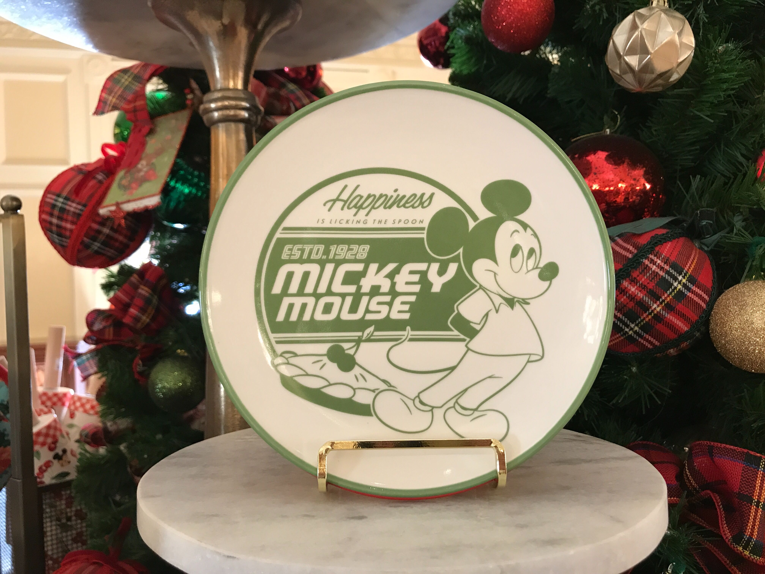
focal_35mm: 28
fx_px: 619
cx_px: 382
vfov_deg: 49.7
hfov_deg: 63.4
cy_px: 287
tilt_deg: -1.4
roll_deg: +2.0
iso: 50
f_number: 1.8
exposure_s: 1/15
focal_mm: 3.99
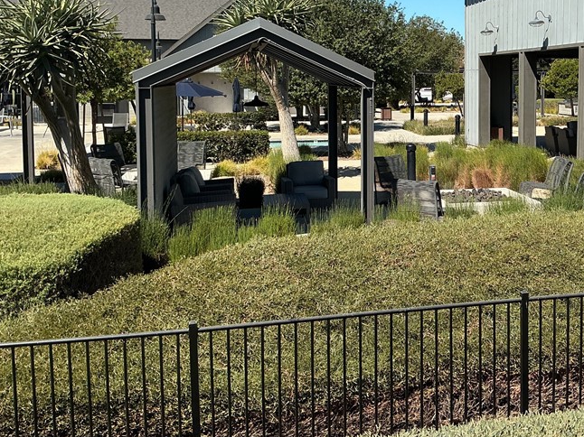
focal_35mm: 46
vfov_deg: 31.1
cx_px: 448
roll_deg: -0.2
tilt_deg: -3.9
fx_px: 776
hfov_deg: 39.9
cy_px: 126
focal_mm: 3
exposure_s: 1/1577
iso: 25
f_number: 1.8
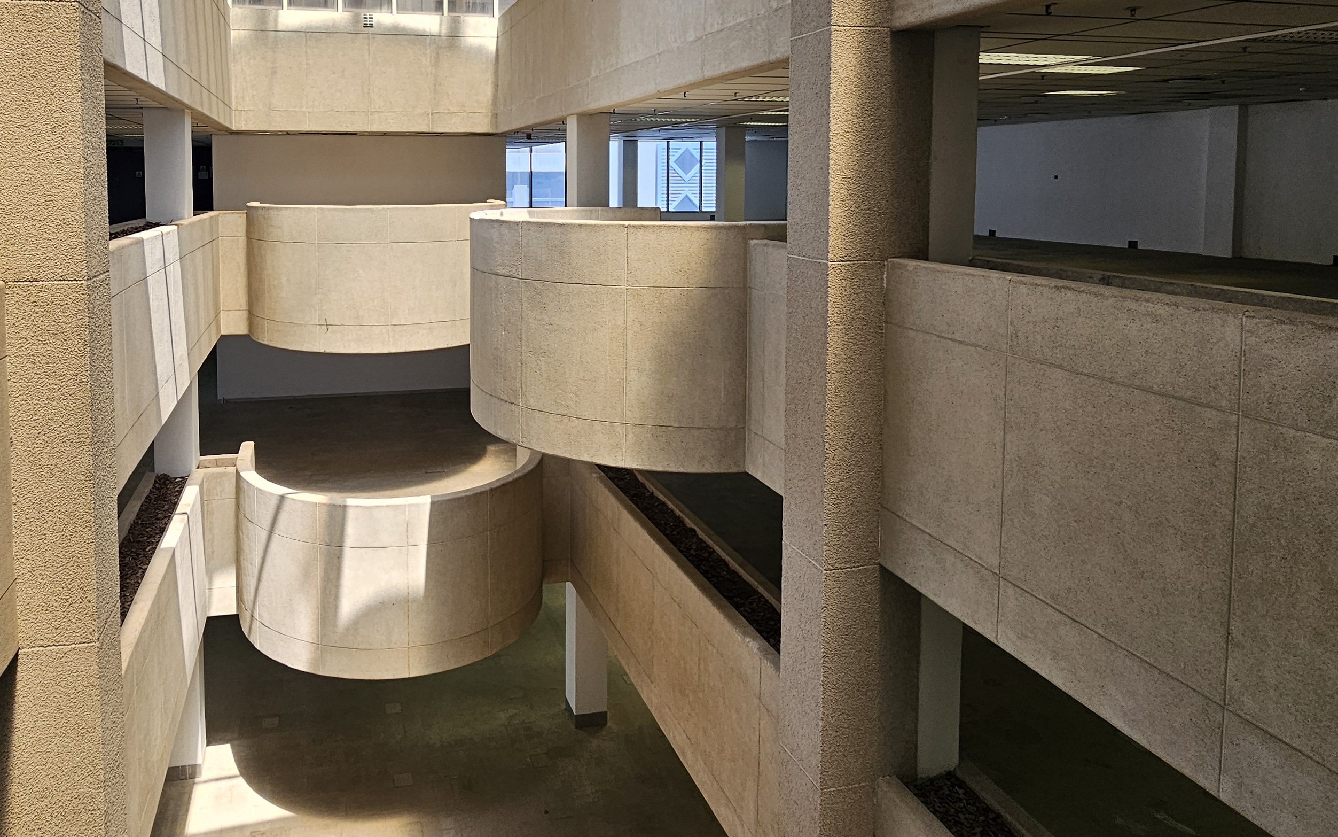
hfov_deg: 78.2
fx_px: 802
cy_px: 220
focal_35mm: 22
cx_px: 500
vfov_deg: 52.9
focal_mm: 2.2
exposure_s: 1/100
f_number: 2.2
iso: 50
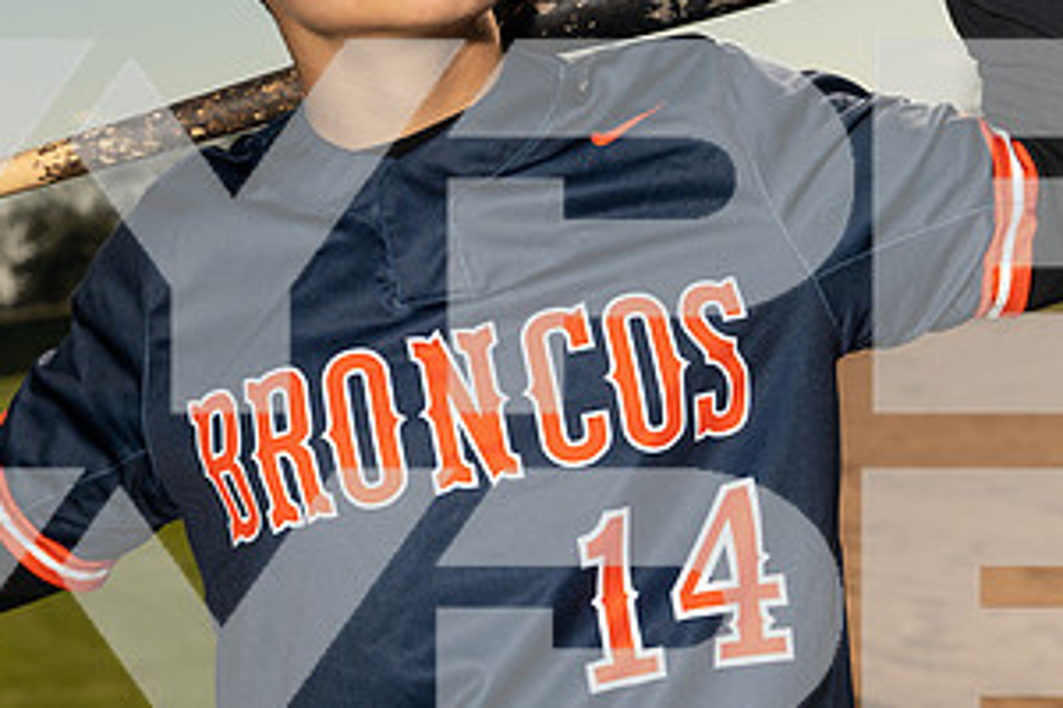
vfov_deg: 16.0
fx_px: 2510
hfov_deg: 23.8
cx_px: 379
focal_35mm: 85
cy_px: 228
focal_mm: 44
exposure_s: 1/200
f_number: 5
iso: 500
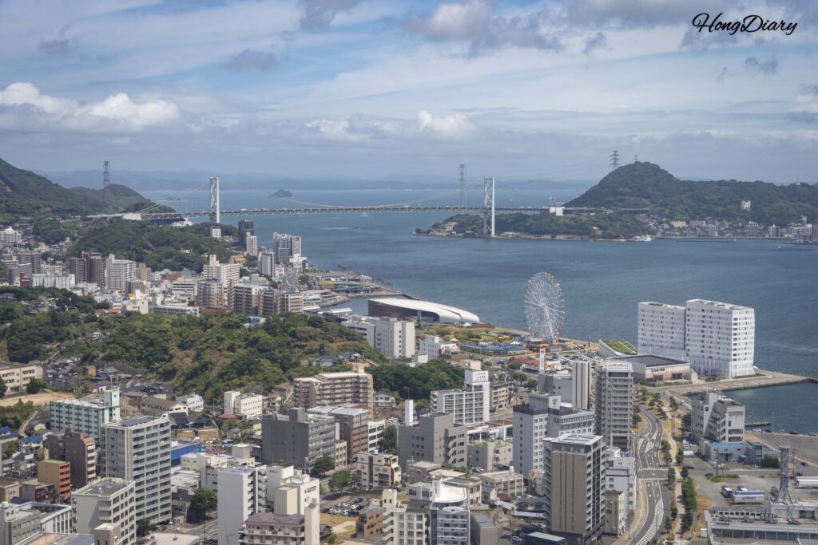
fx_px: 1363
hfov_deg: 33.4
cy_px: 272
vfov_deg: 22.6
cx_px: 409
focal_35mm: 60
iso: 100
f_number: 10
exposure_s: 1/100
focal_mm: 60
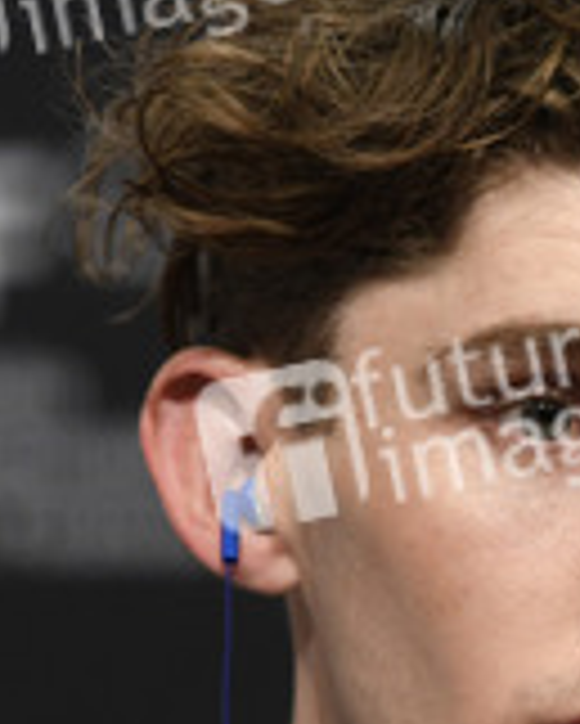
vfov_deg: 5.0
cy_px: 652
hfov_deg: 4.0
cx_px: 558
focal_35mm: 384
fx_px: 8232
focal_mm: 165
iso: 1000
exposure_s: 1/200
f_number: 3.5
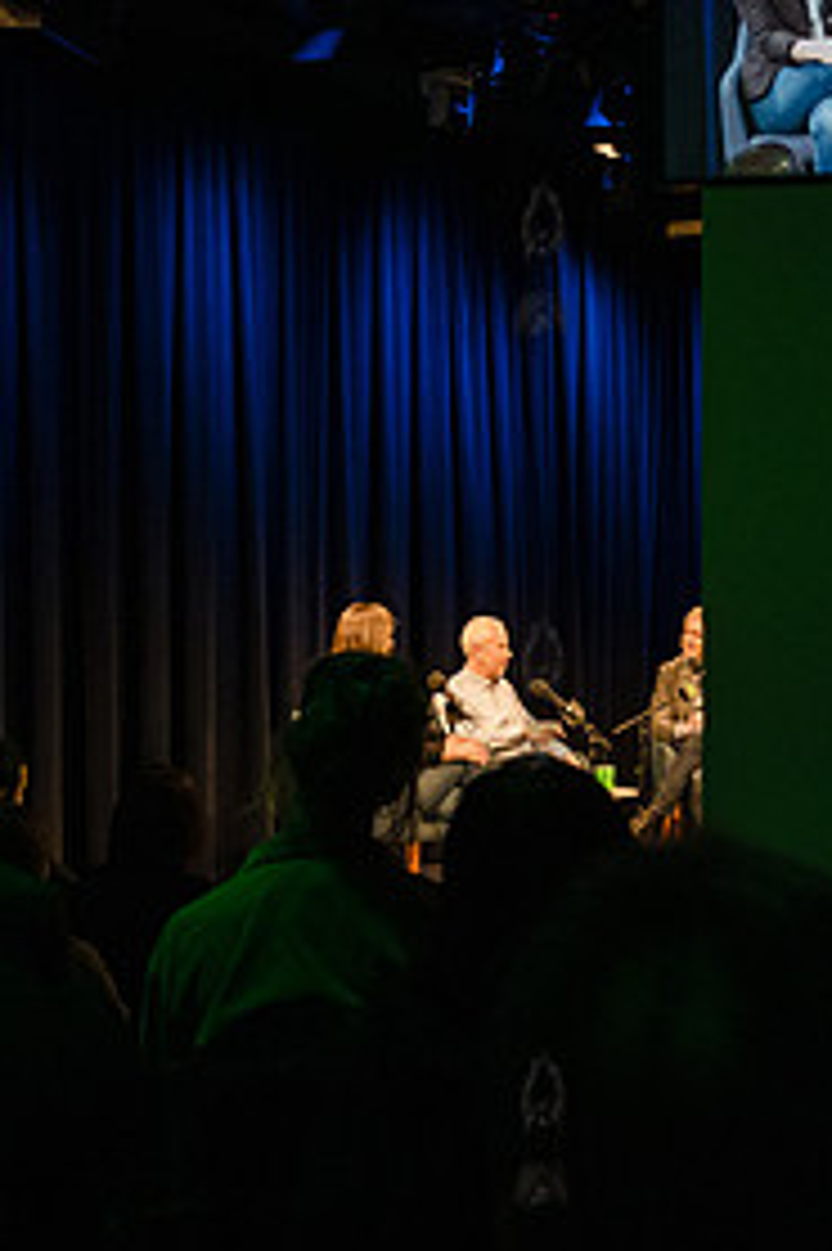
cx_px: 533
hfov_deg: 23.7
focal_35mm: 57
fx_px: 1978
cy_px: 691
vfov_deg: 35.0
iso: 3200
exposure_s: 1/250
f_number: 4
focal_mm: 27
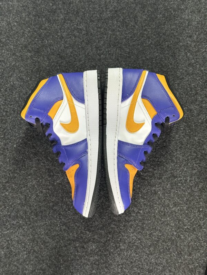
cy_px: 138
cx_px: 104
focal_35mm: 48
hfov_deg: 30.3
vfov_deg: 39.6
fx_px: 382
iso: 200
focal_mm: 6.86
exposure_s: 1/36
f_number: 1.78
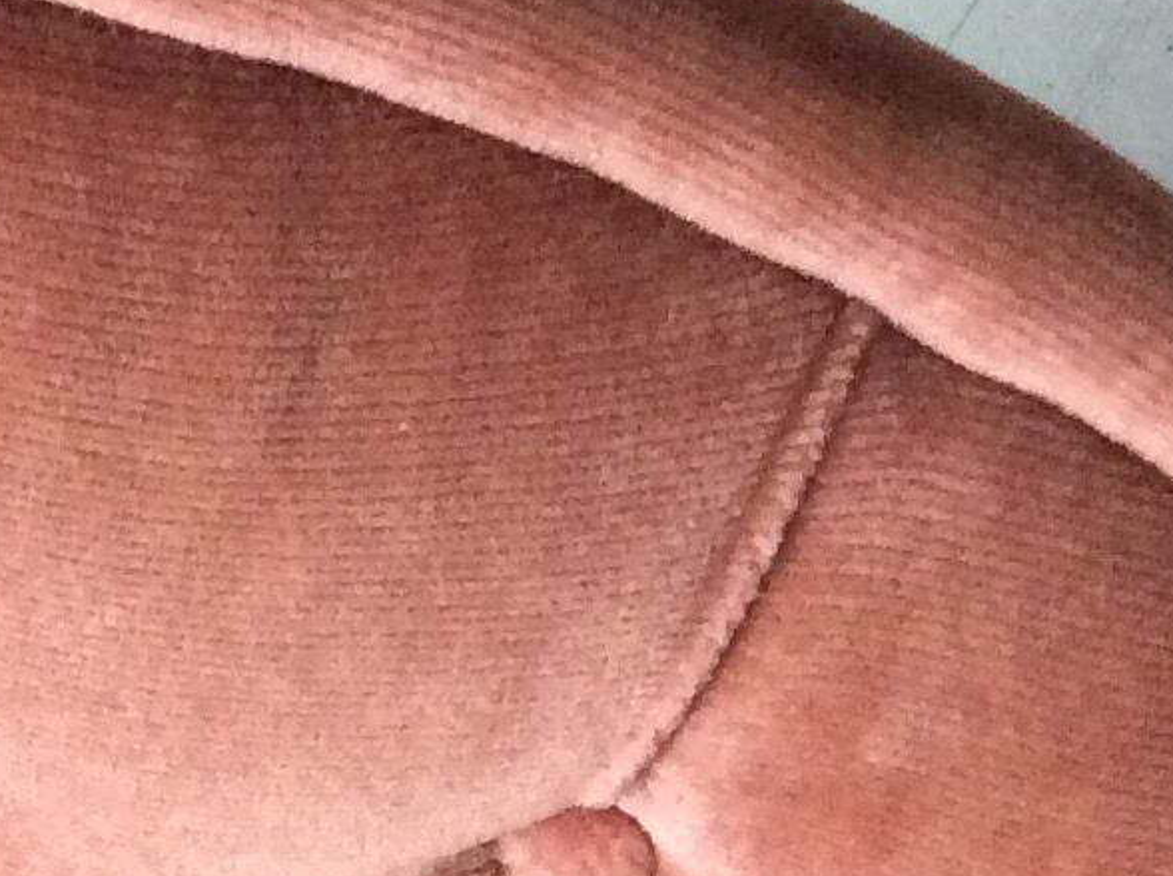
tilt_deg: -68.9
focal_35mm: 141
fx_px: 4770
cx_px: -664
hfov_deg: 13.1
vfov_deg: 10.2
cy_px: 1235
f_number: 2.4
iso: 250
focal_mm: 3.3
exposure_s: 1/25
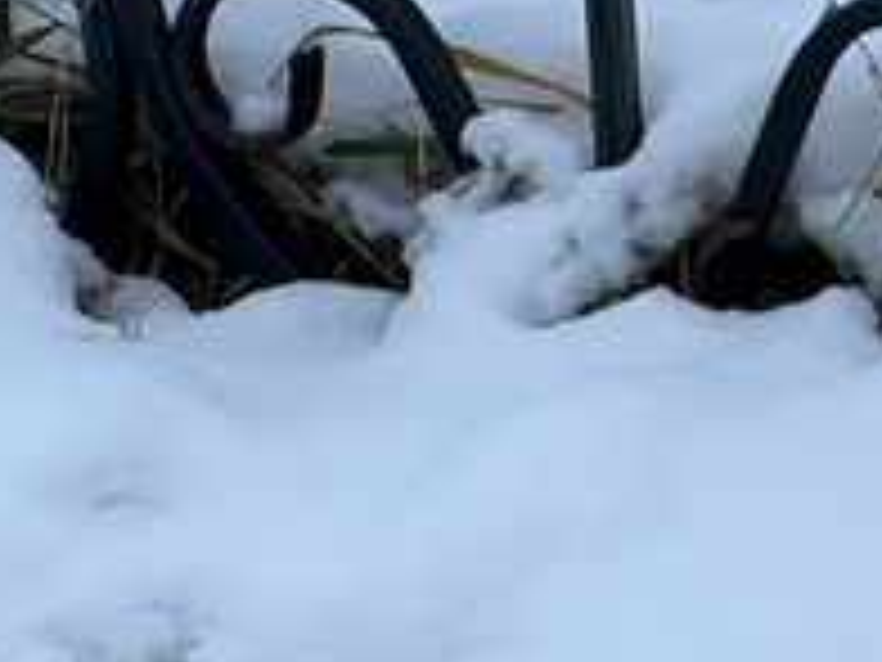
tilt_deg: -26.5
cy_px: 653
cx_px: 1557
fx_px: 8001
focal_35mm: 314
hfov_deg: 6.2
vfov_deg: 4.7
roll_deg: +0.7
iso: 32
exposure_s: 1/174
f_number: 2.8
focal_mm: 9
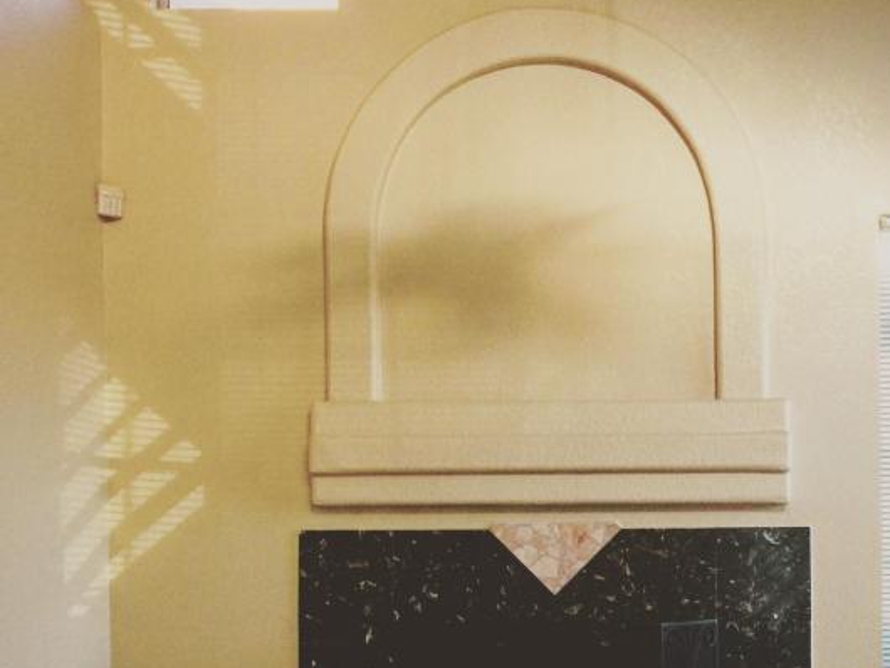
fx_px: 1440
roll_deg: -2.5
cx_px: 645
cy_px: 552
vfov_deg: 25.6
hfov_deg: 33.8
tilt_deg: +1.9
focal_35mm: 56
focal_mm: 4.15
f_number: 2.2
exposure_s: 1/30
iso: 40
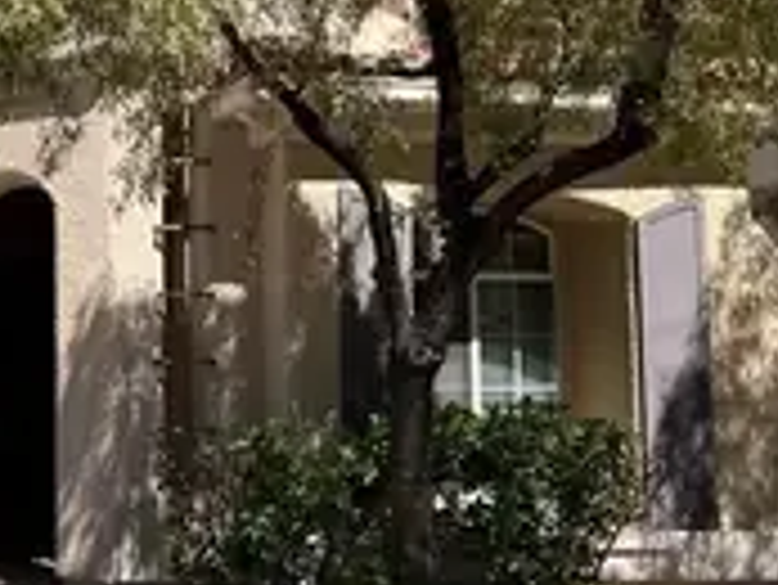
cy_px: 266
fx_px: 1349
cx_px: -94
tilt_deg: +3.9
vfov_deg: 24.4
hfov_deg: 28.9
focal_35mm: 60
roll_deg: +0.4
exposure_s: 1/3831
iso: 50
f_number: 1.5
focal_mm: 5.7
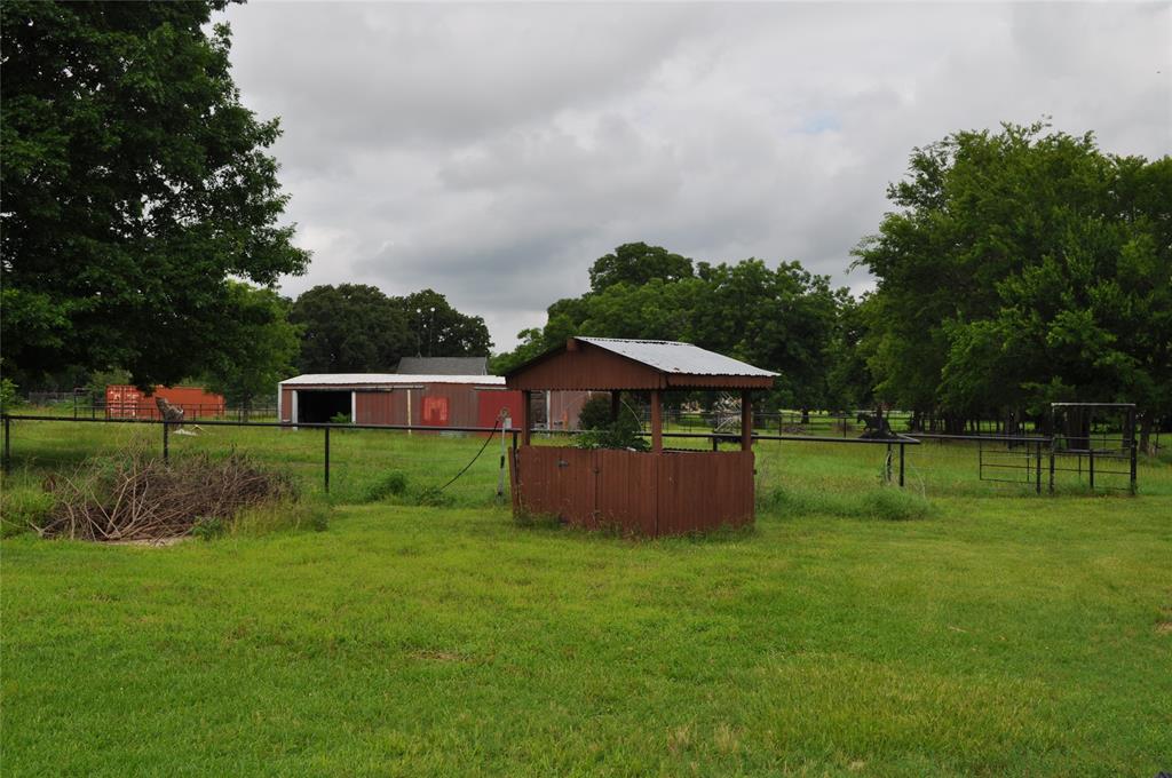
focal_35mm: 36
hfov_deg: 53.2
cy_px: 389
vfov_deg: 36.8
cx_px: 586
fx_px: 1171
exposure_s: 1/200
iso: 200
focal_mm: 24
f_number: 13
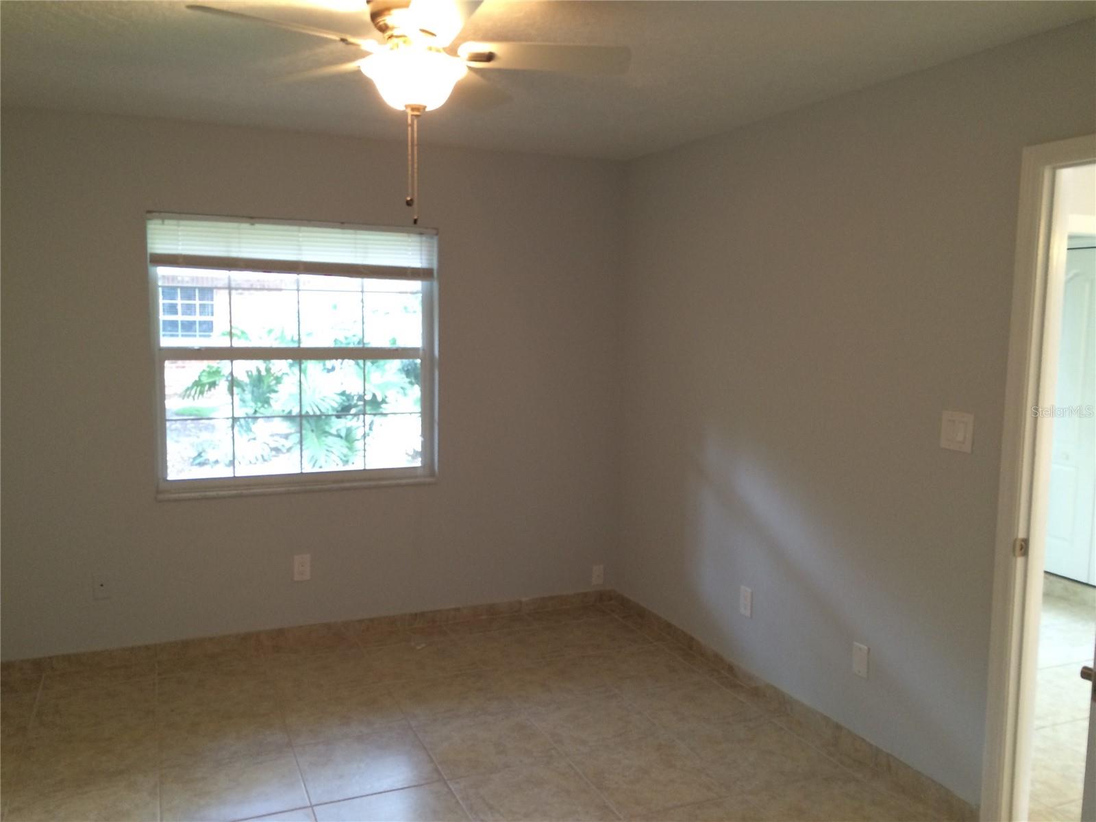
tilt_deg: -6.4
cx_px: 548
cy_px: 411
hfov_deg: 61.7
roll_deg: +0.1
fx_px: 918
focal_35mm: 29
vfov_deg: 48.2
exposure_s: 1/30
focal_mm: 4.15
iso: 200
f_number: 2.2
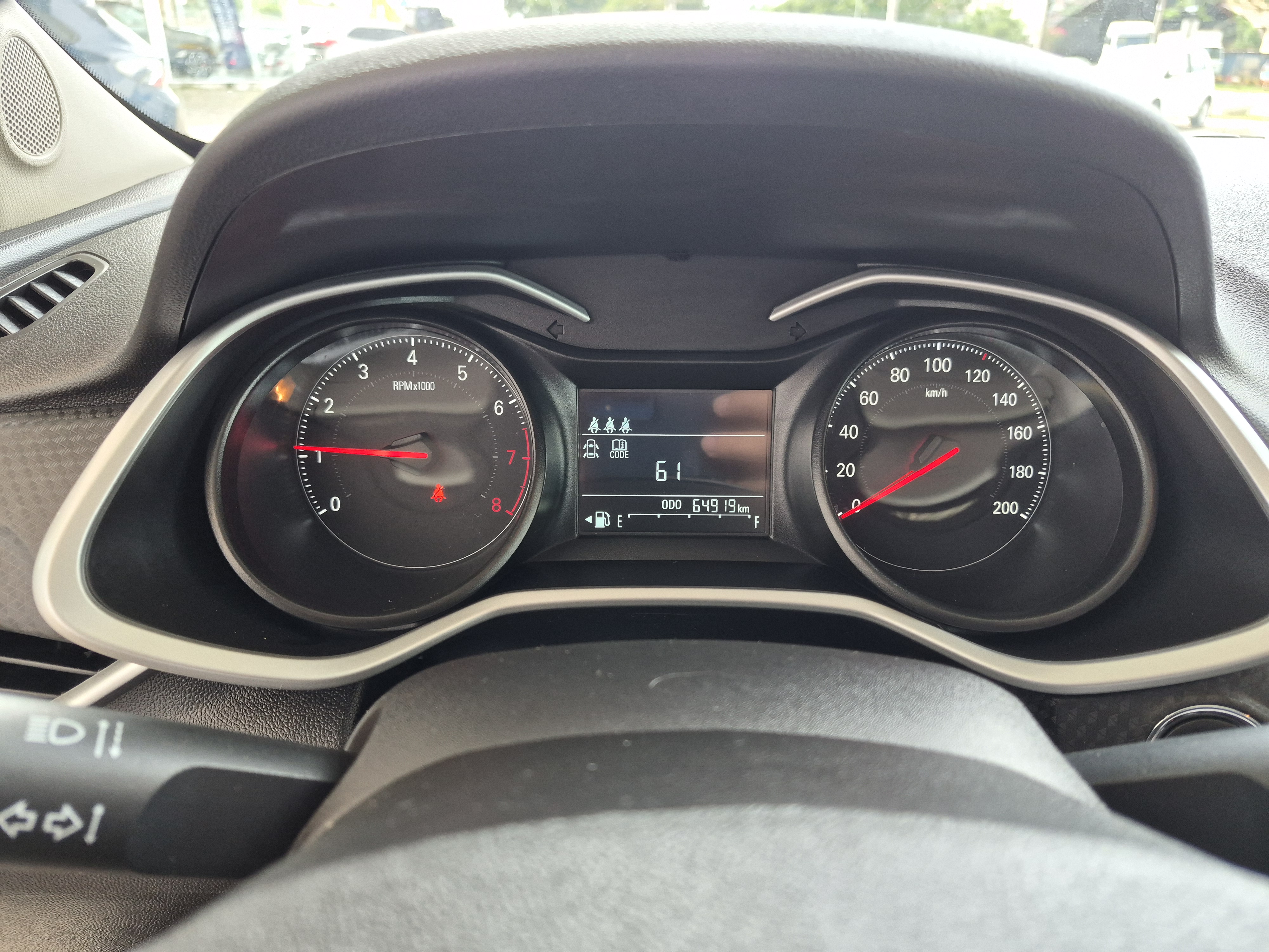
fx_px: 843
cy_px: 476
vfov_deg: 58.9
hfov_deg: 73.9
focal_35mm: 23
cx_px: 634
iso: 200
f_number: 1.8
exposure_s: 1/180
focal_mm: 5.4
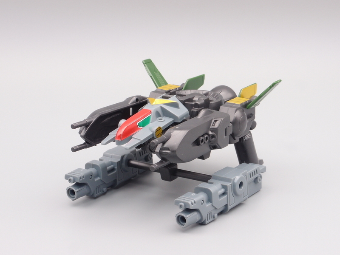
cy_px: 128
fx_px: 756
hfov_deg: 25.3
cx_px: 170
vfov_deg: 19.1
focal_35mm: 77
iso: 100
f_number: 8
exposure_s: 1/5
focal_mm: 16.63
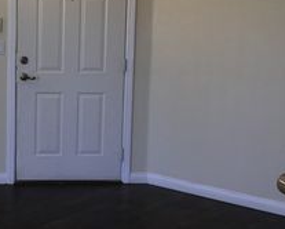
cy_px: 83
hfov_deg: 25.4
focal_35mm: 73
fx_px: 616
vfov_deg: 21.0
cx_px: 40
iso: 32
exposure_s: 1/60
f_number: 2.4
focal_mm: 3.3
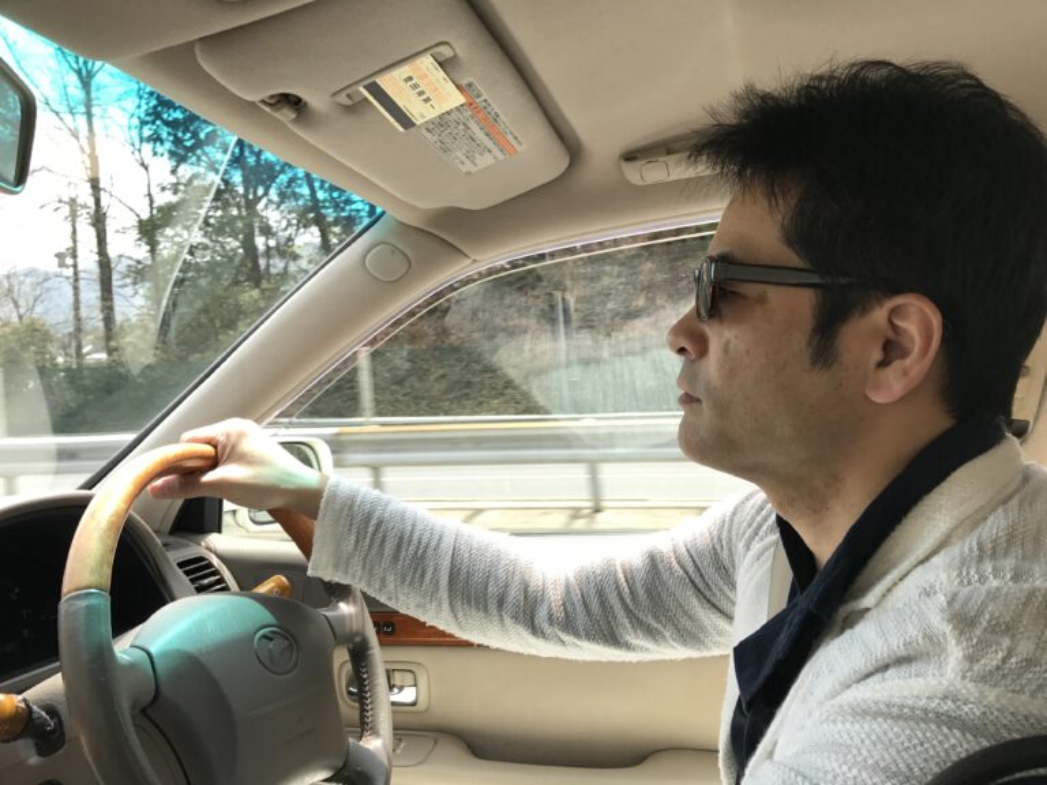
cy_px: 392
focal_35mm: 28
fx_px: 847
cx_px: 524
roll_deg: +4.2
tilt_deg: +5.9
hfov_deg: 63.4
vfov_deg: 49.7
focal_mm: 3.99
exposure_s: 1/273
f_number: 1.8
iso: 20
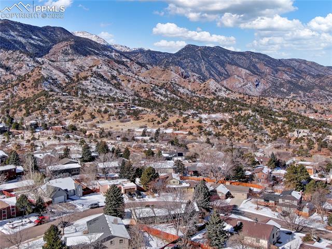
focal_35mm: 39
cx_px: 166
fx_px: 374
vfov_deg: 36.8
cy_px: 124
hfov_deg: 47.9
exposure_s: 1/40
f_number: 3.4
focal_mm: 6.6
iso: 100
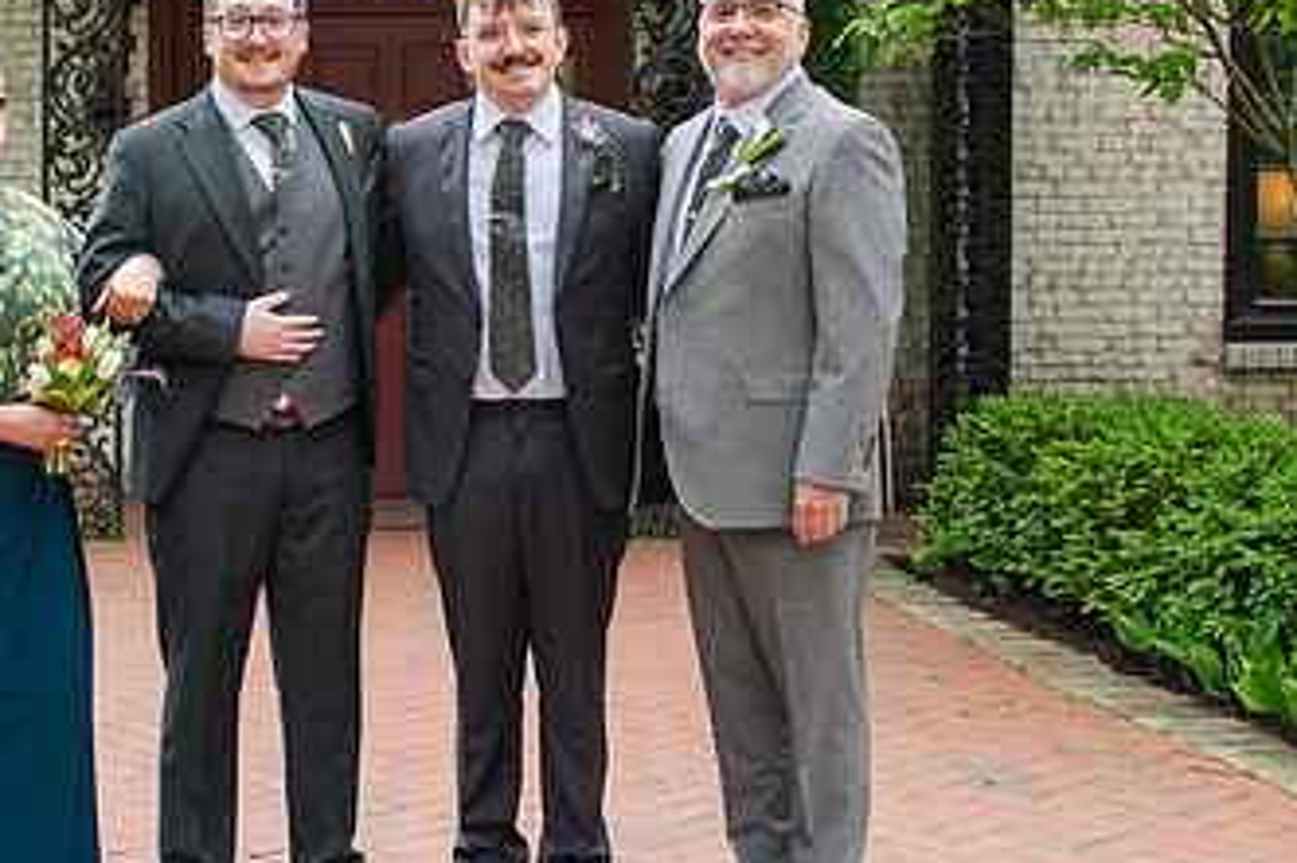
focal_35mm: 71
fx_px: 2557
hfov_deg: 28.2
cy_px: 403
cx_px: 365
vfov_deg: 19.2
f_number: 3.2
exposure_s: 1/320
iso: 220
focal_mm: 35
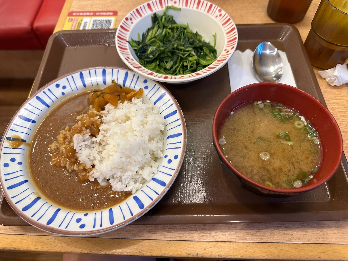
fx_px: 241
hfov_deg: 71.6
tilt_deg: -60.6
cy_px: 130
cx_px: 174
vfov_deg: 56.8
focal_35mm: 24
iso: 160
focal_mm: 6.9
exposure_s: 1/60
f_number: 1.8
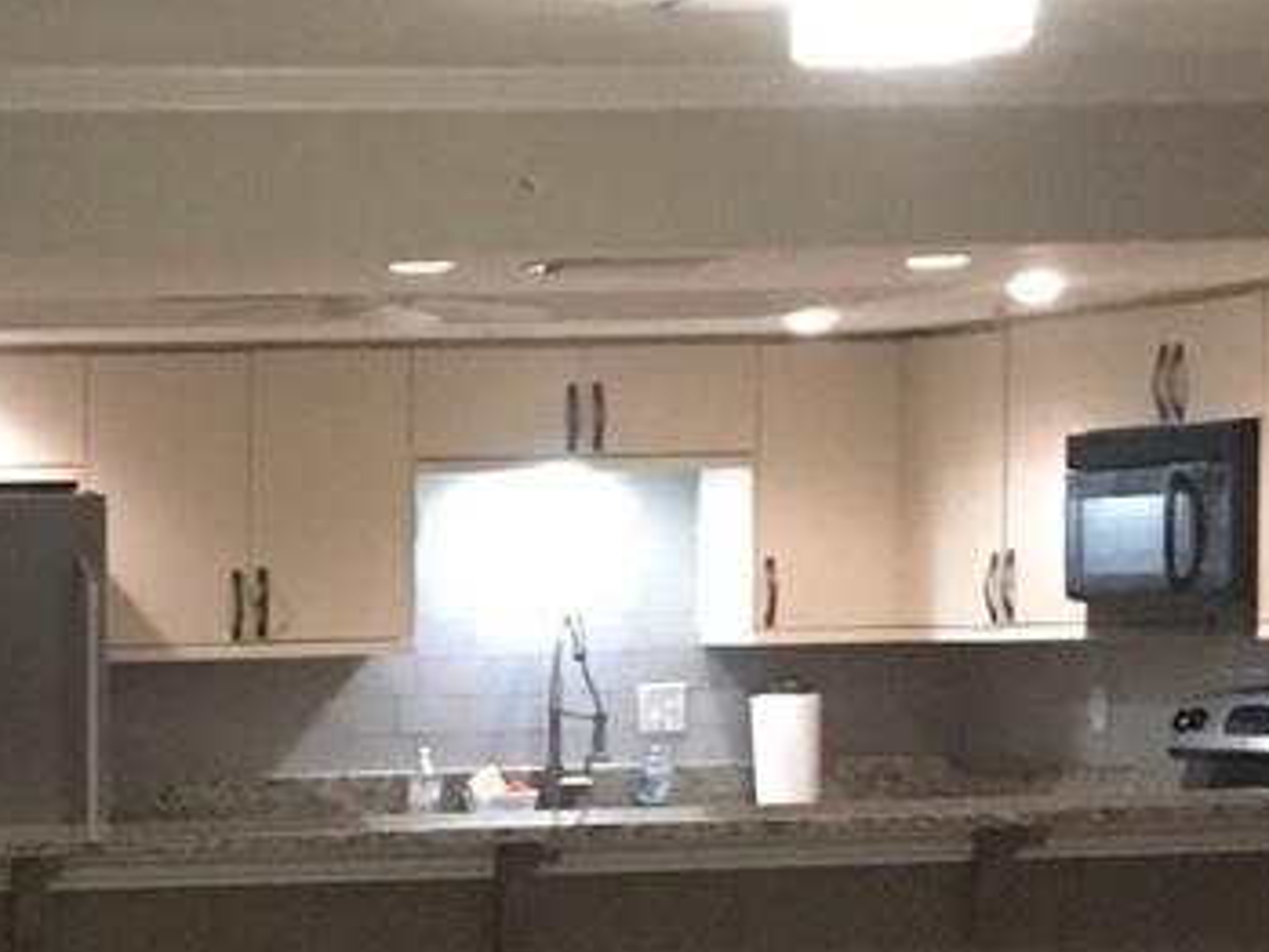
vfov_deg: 11.0
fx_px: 4877
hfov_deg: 14.1
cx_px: -484
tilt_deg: -4.3
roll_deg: +1.8
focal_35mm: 133
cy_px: 1101
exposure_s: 1/15
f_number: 2.2
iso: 320
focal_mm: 4.15
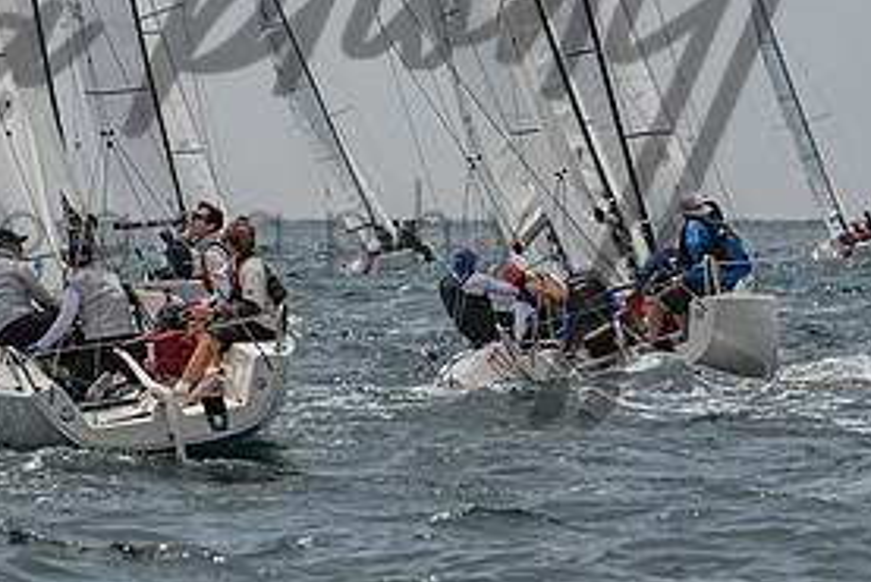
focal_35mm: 479
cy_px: 73
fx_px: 11595
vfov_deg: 2.9
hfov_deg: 4.3
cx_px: 181
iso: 400
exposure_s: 1/4000
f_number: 6.3
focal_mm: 175
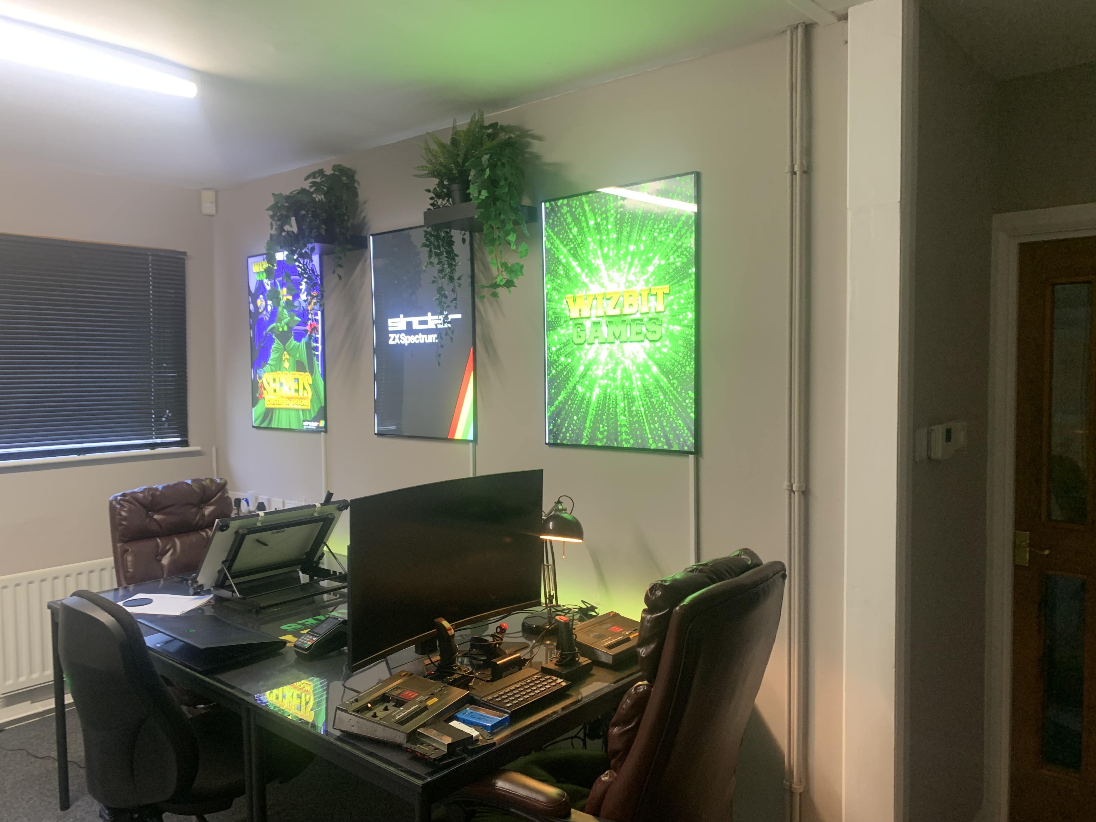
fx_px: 823
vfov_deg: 53.1
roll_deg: +1.1
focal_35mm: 26
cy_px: 411
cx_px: 548
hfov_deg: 67.3
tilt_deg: -4.6
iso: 125
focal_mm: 4.25
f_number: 1.8
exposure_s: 1/50
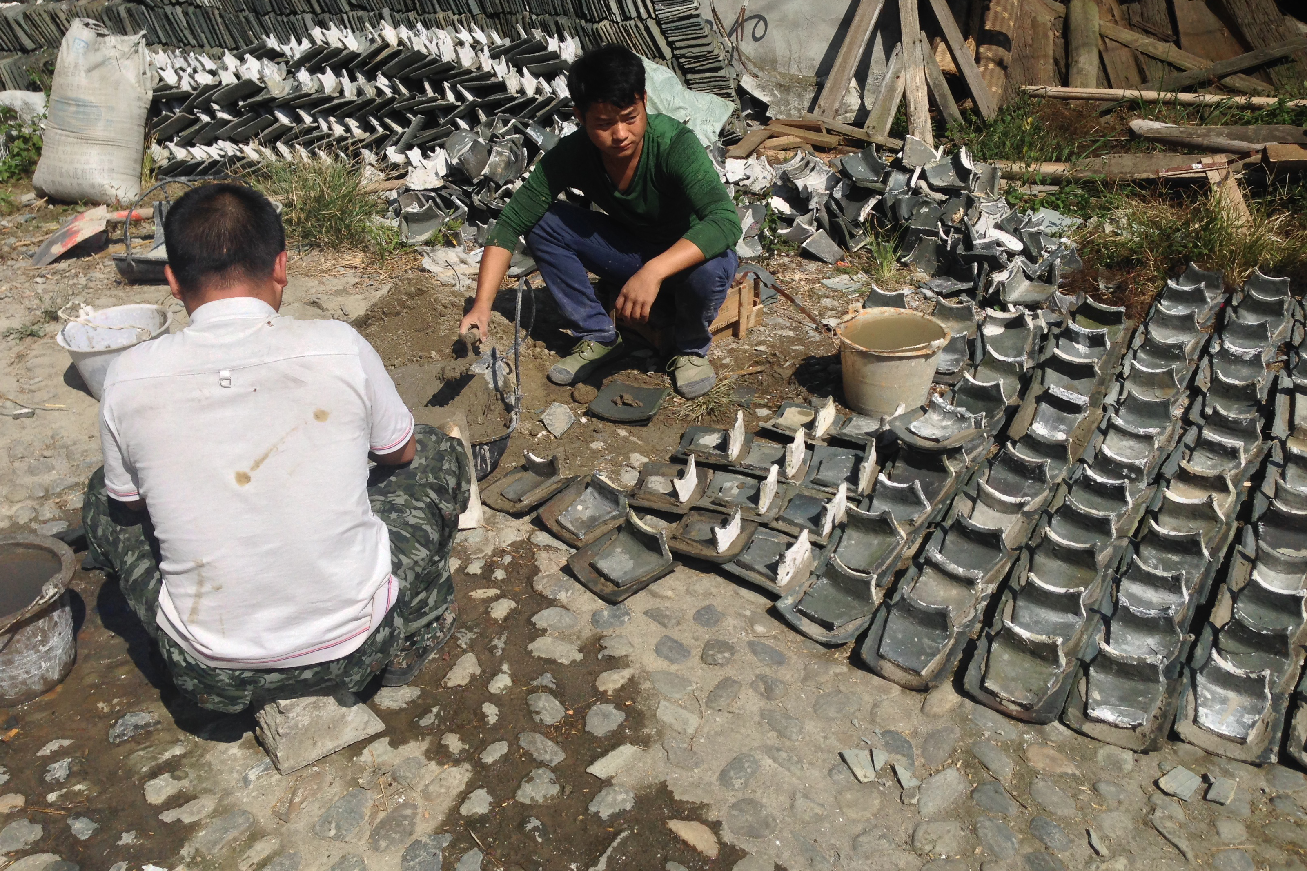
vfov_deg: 37.8
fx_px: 1271
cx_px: 652
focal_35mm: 35
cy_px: 409
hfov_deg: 54.4
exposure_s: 1/3012
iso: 50
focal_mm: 4.12
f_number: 2.4
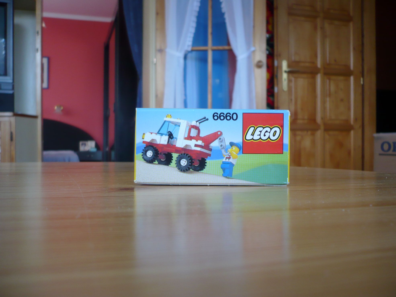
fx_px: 400
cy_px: 148
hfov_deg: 52.6
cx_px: 198
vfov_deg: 40.7
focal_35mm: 35
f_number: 2.8
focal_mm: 5.8
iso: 100
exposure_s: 1/40
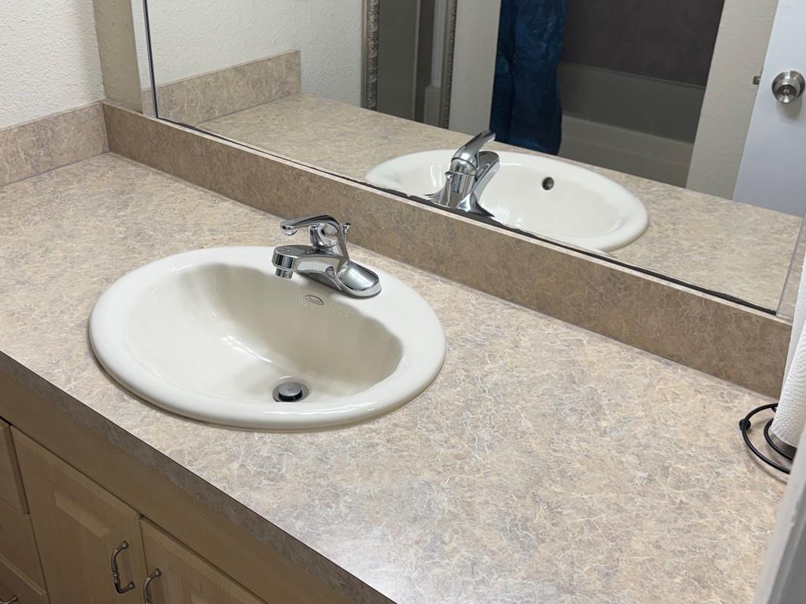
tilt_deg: -30.8
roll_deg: +0.3
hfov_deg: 47.7
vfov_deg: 36.8
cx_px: 333
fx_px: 908
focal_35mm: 39
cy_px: 324
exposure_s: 1/120
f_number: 1.6
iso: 32
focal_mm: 5.96
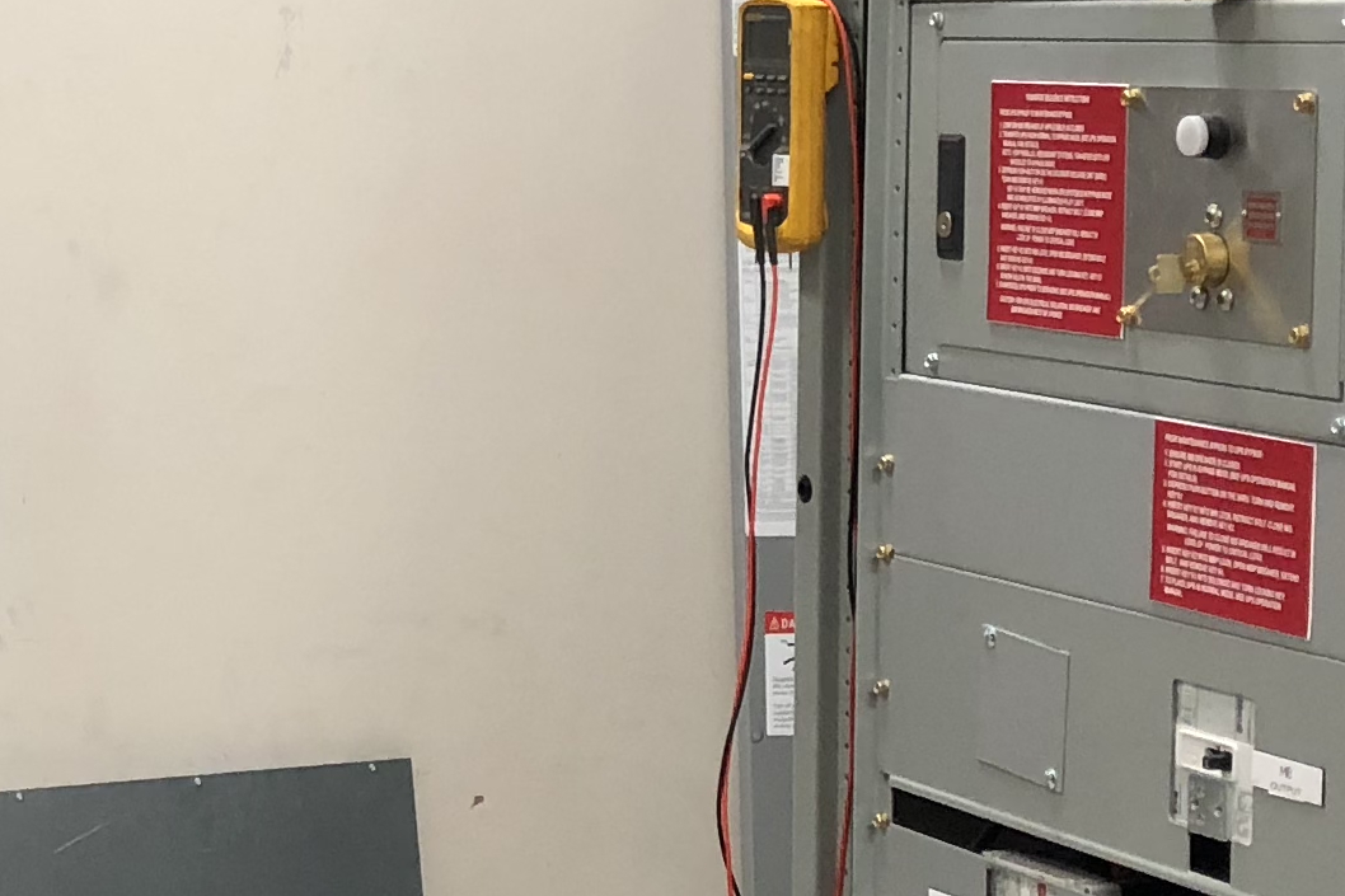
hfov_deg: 17.8
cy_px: 522
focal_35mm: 111
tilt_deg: -7.8
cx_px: -130
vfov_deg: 12.3
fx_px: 4146
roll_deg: +0.5
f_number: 1.8
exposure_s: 1/30
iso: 40
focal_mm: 3.99
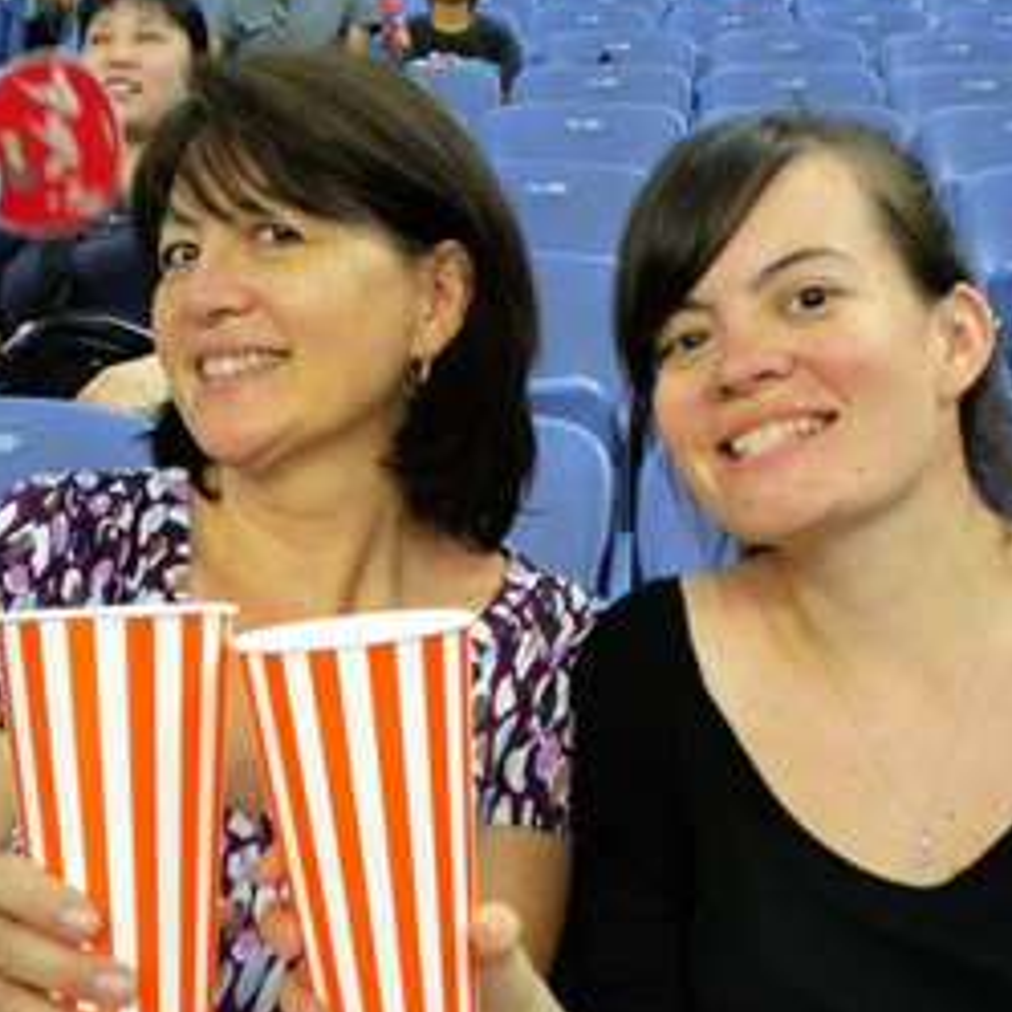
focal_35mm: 62
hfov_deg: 27.7
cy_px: 579
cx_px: 541
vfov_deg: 27.7
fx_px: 2051
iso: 336
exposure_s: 1/67.3
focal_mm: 6.3
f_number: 3.1
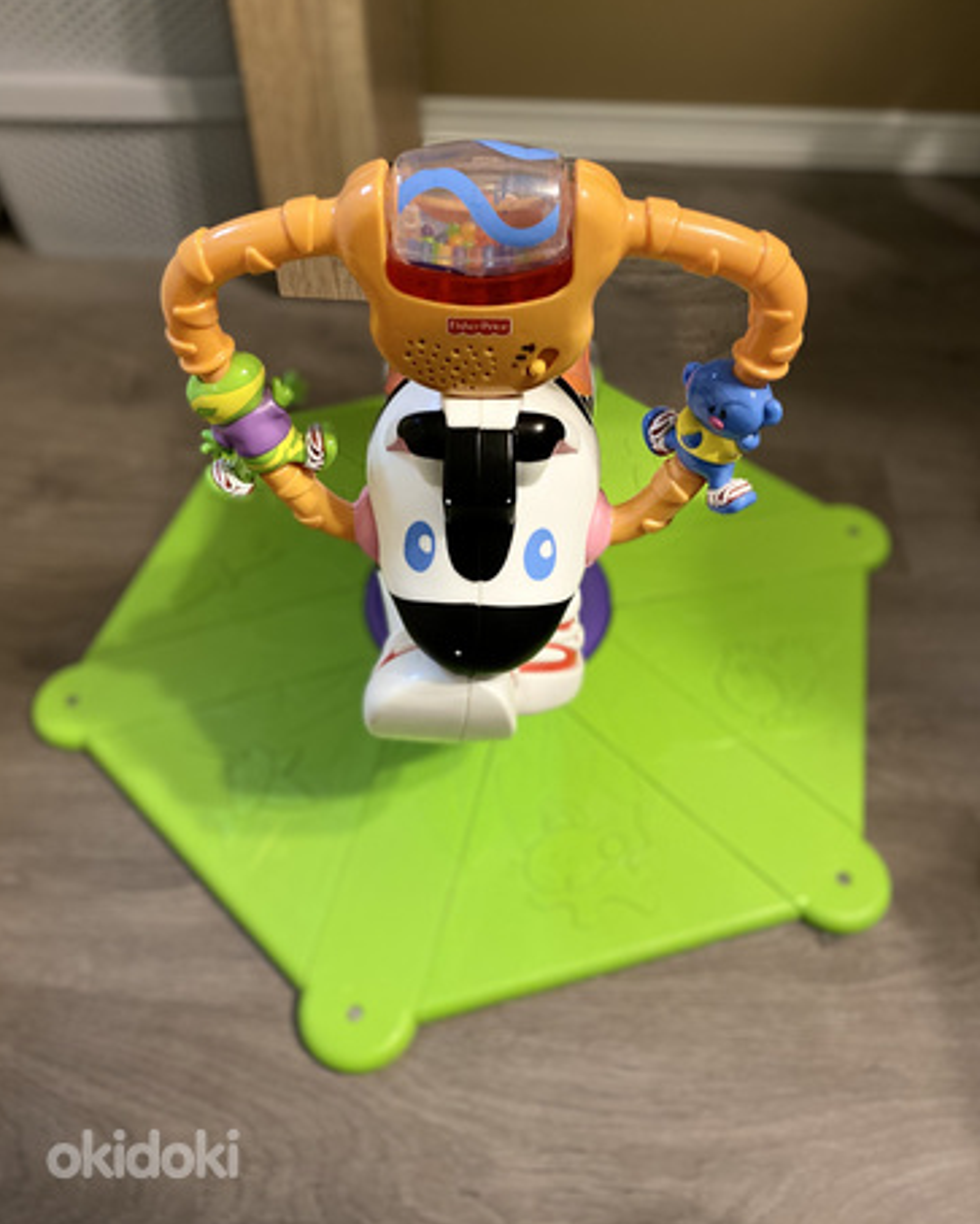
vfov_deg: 62.1
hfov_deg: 51.6
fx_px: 1014
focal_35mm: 28
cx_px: 477
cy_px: 573
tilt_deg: -47.8
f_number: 1.8
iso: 320
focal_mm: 4.25
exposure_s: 1/33
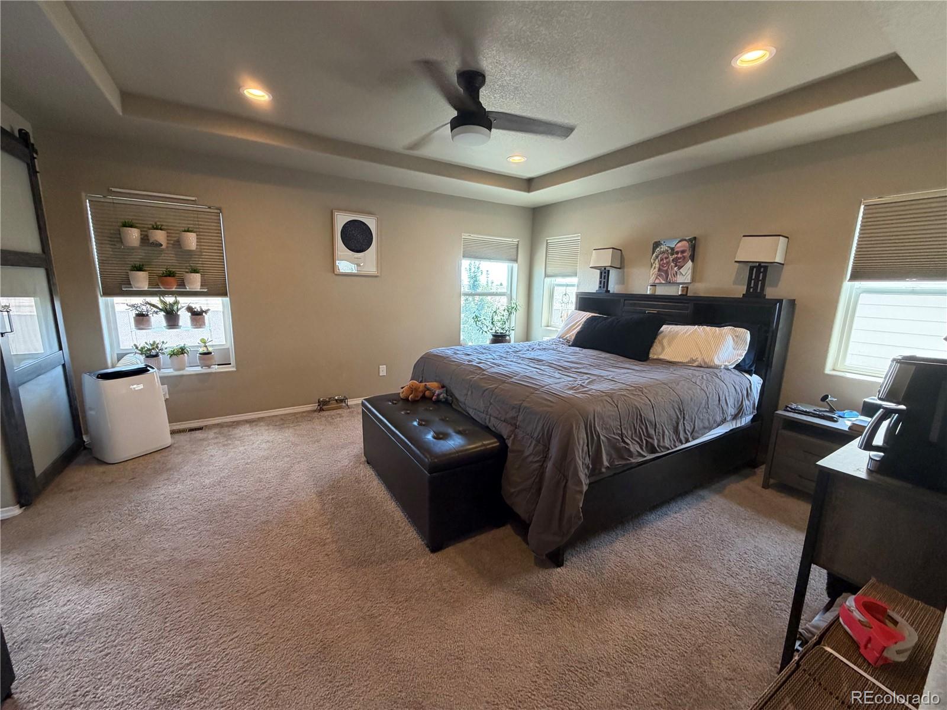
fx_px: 383
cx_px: 474
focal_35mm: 14
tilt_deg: -10.0
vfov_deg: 85.7
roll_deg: -1.3
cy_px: 355
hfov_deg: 102.1
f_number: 2.2
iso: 250
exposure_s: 1/60
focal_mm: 2.22
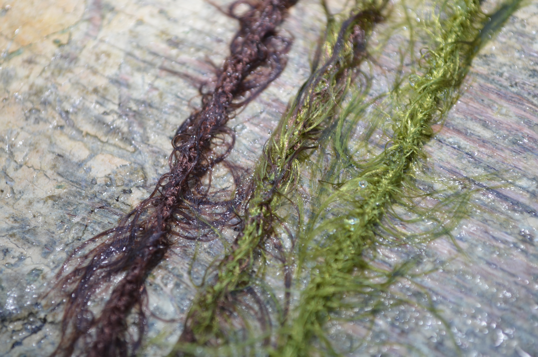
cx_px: 269
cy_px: 178
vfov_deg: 16.5
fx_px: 1230
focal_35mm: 82
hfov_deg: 24.7
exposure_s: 1/60
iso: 200
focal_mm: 55
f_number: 5.6
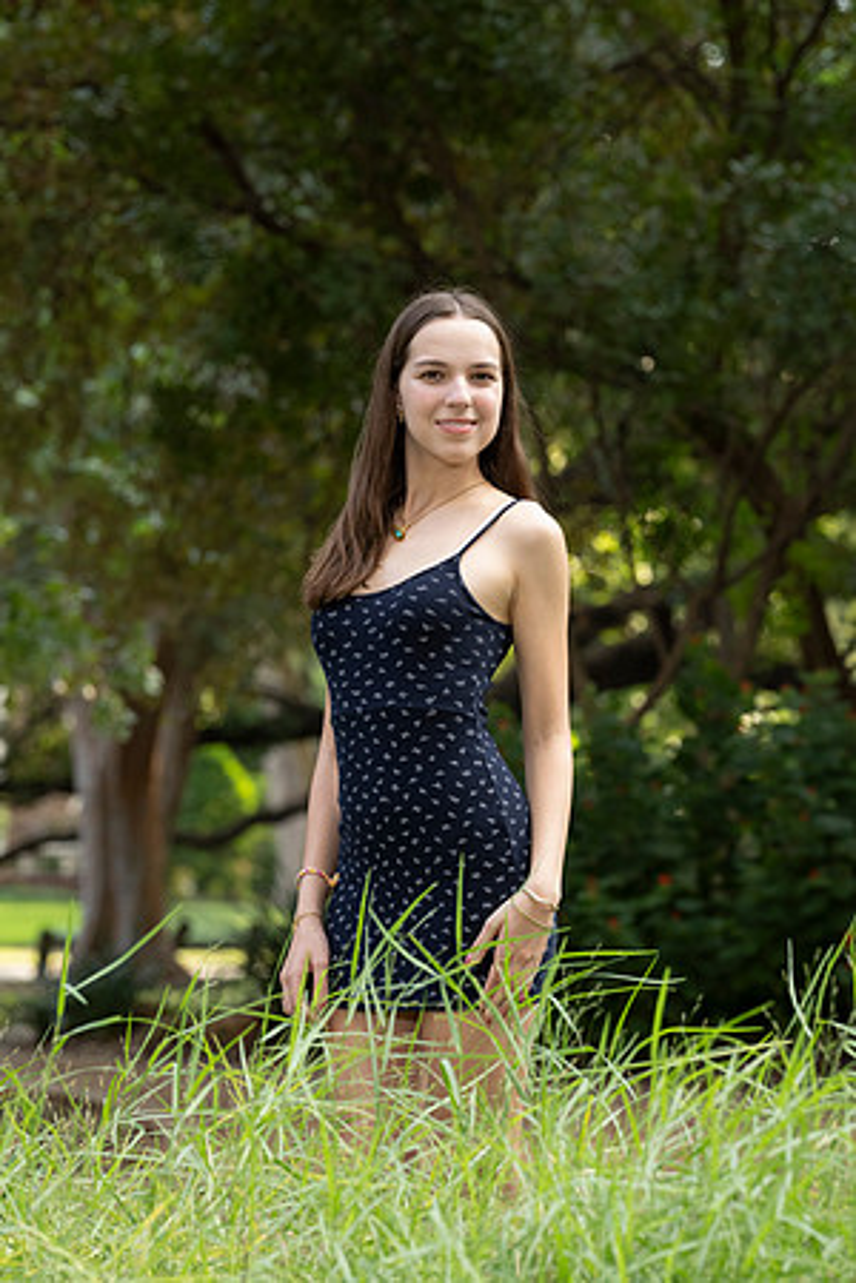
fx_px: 7133
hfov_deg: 6.9
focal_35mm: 200
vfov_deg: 10.3
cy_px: 642
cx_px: 428
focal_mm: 200
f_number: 8
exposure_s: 1/200
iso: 1250
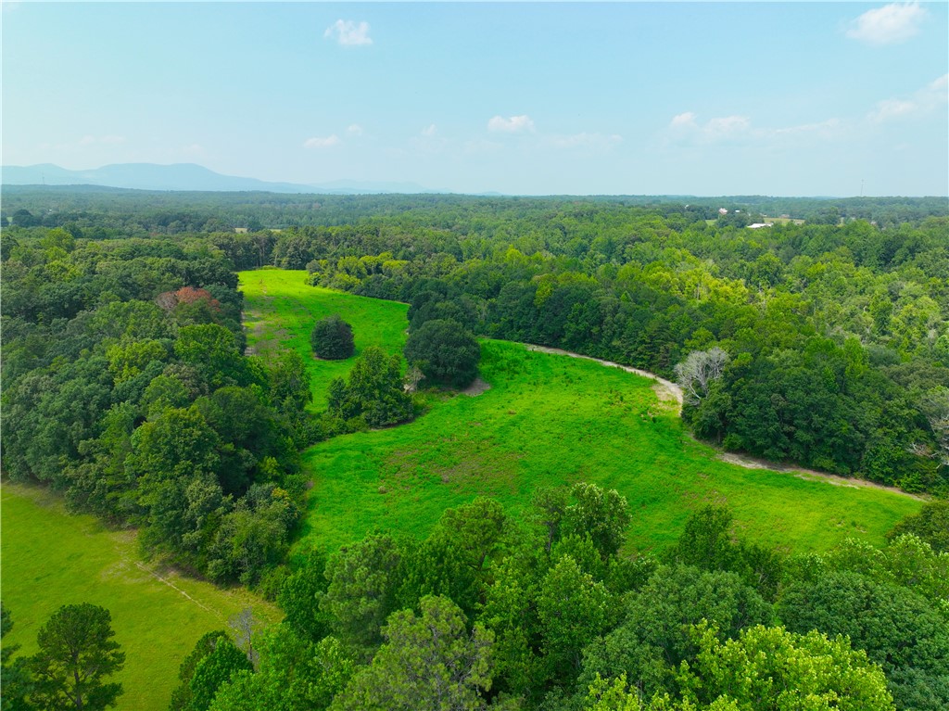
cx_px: 474
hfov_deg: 71.6
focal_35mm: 24
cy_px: 356
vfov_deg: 56.8
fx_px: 658
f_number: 2.8
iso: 100
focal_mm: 12.29
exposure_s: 1/160
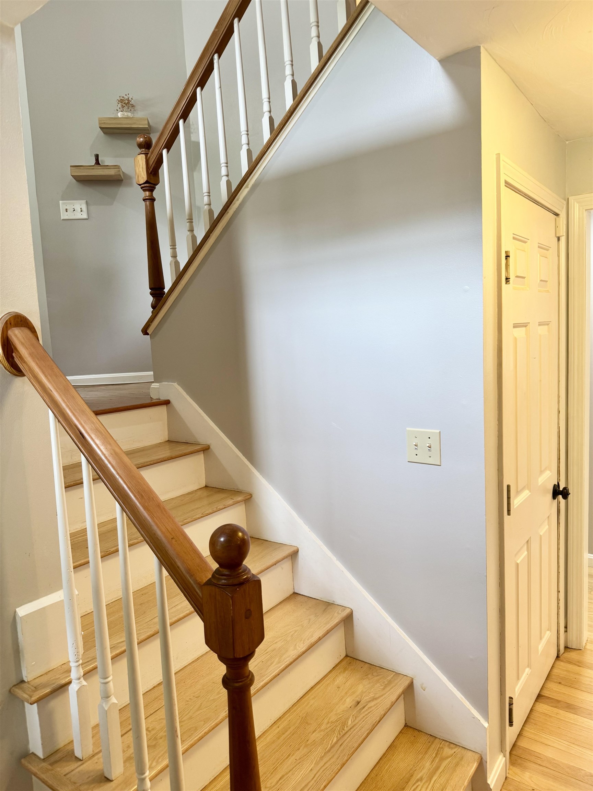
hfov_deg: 56.8
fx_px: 548
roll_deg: +4.3
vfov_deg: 71.6
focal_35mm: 24
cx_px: 296
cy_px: 396
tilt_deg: -6.1
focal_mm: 6.76
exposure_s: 1/60
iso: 125
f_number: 1.78
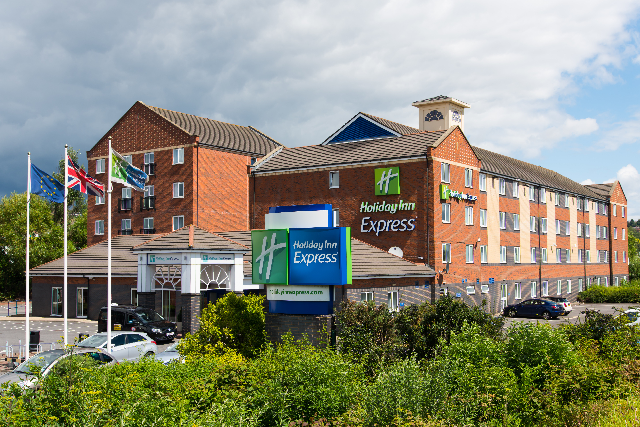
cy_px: 214
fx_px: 711
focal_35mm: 40
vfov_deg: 33.4
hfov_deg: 48.4
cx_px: 320
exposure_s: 1/200
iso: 100
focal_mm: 40
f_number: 8
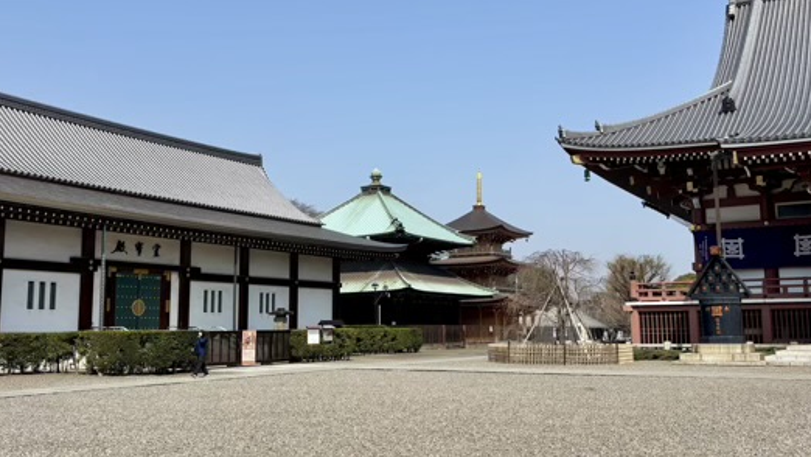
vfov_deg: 31.2
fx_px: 817
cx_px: 381
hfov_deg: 52.7
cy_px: 223
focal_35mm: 38
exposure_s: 1/4425
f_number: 1.6
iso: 50
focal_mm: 5.96
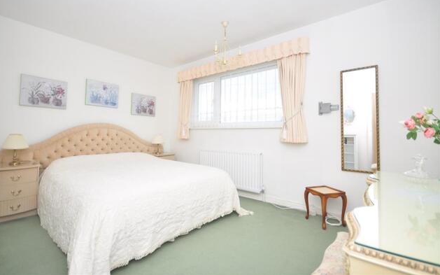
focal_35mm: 18
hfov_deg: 92.6
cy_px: 123
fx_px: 210
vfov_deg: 66.2
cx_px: 213
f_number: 4.5
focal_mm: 11
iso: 200
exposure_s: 1/160
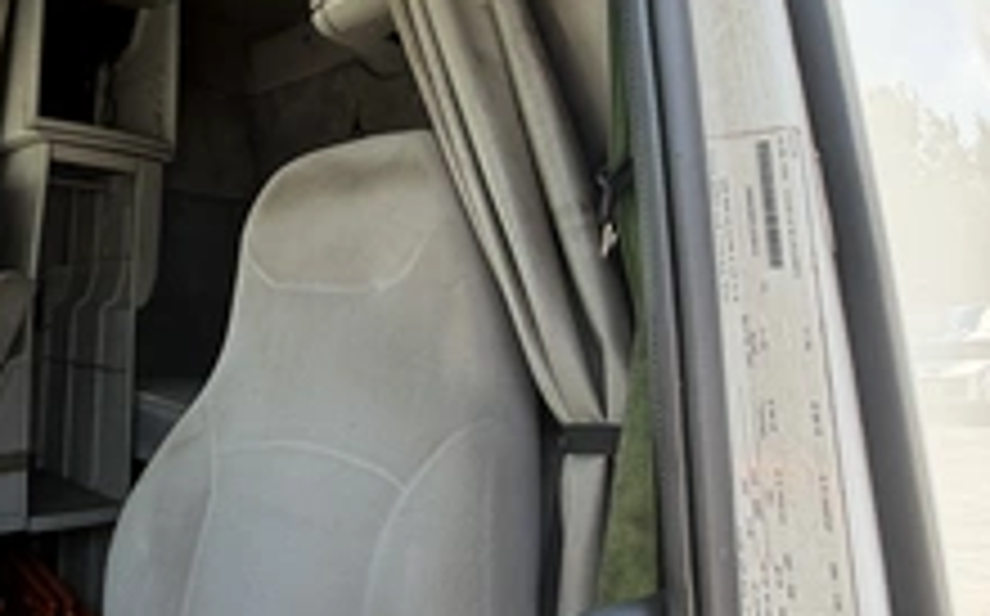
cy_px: 216
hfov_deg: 60.9
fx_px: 728
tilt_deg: +9.3
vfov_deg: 45.4
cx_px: 153
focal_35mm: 27
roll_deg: -3.5
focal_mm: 2.22
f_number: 2.2
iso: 40
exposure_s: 1/153
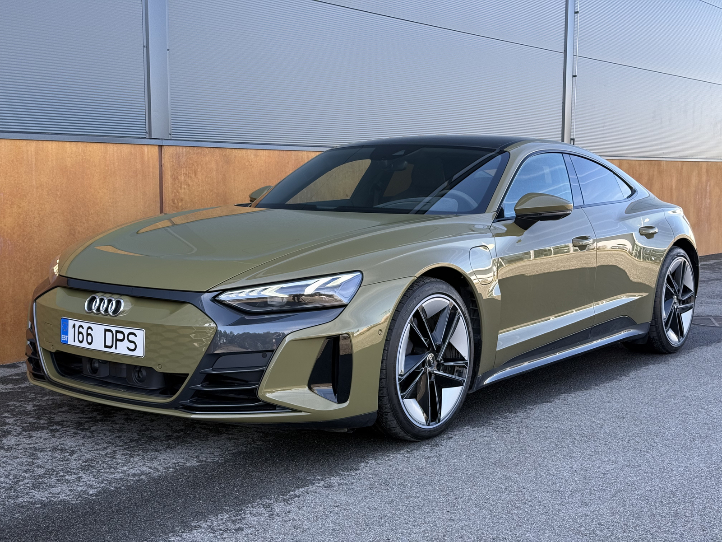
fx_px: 1001
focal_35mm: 48
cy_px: 271
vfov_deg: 30.3
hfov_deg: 39.7
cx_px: 361
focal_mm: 6.76
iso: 100
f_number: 1.78
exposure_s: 1/499
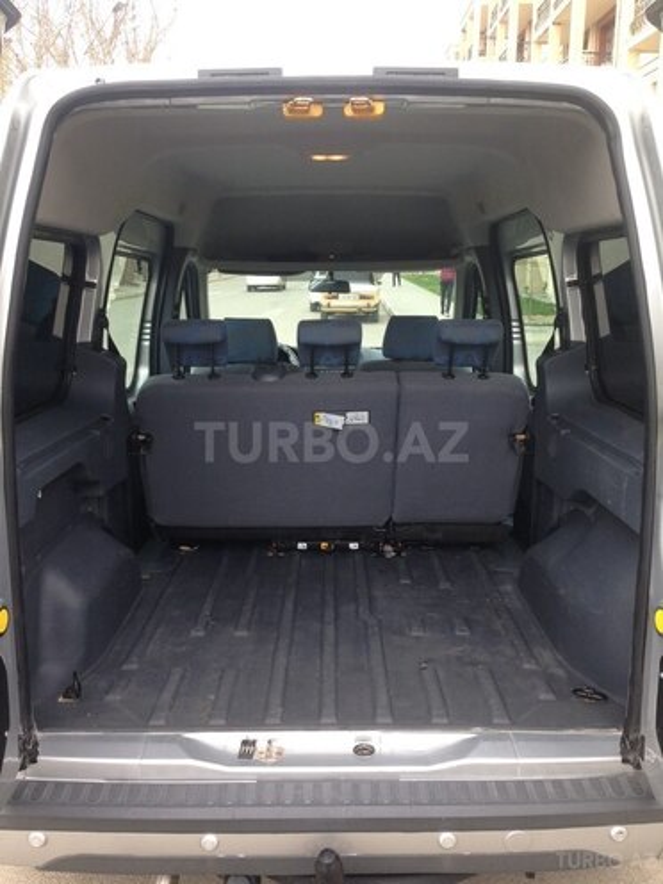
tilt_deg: -14.3
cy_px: 442
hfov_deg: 42.9
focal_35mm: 33
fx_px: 843
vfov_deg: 55.4
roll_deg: -0.9
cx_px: 332
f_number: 2.4
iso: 50
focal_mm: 4.12
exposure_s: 1/143
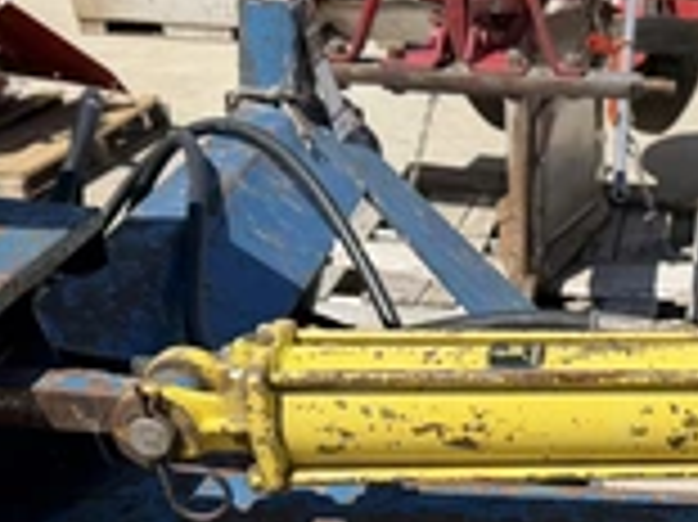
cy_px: 477
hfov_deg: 29.4
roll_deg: +0.3
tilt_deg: -29.0
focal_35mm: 62
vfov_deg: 23.0
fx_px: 1249
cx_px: 680
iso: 80
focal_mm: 6.76
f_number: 1.78
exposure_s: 1/5319
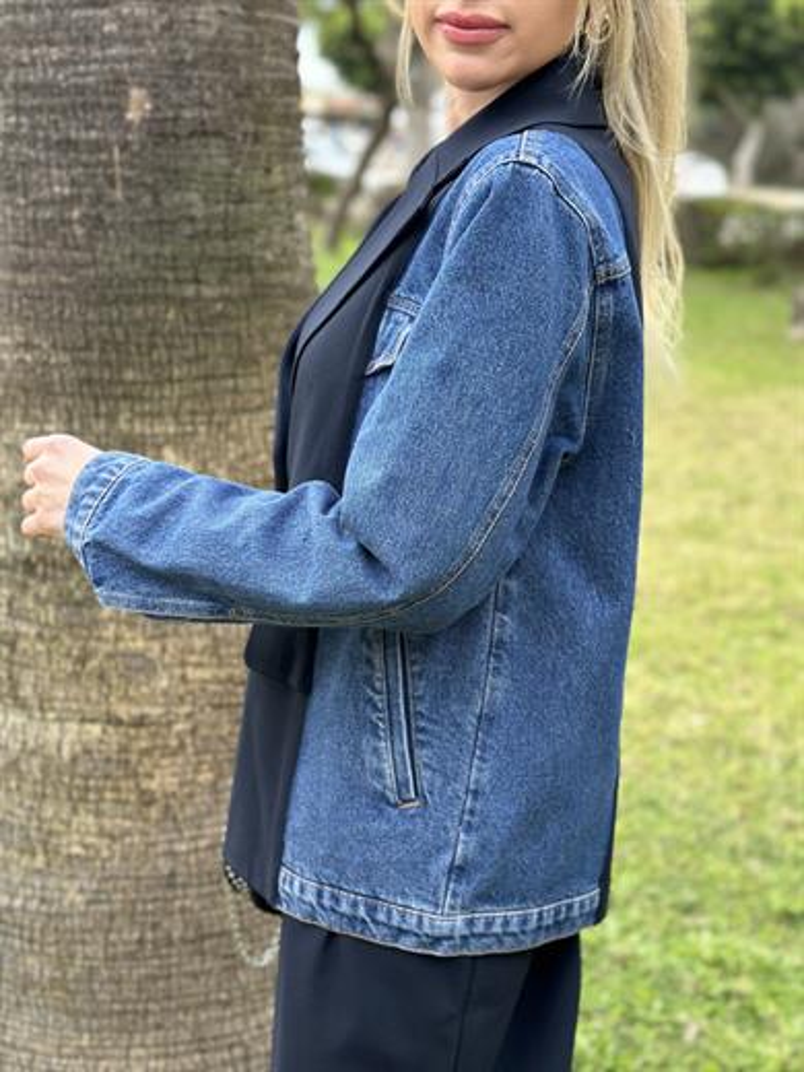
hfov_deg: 30.3
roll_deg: -2.4
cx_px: 402
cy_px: 536
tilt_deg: -14.8
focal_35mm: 48
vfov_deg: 39.7
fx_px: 1486
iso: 80
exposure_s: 1/442
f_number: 1.78
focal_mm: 6.86
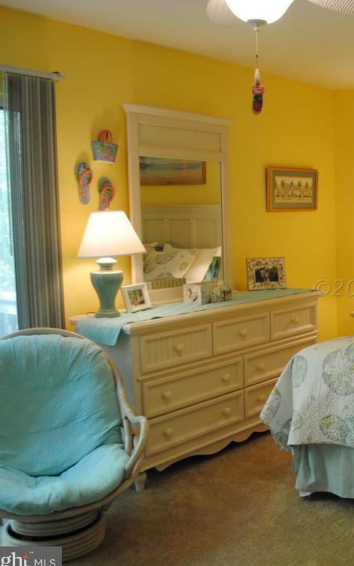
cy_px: 288
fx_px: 649
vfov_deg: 47.2
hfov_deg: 27.6
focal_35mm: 42
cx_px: 399
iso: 200
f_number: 3.5
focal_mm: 18
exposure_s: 1/30
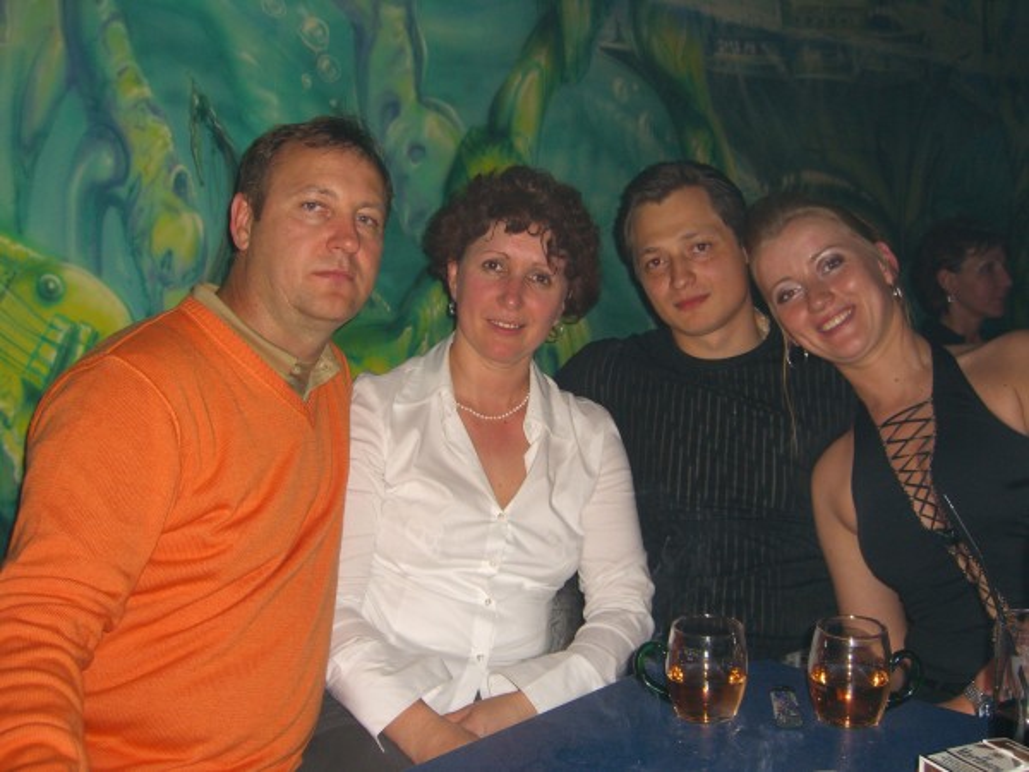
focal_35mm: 38
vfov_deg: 37.7
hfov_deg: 49.0
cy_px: 386
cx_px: 514
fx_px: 1130
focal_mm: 7.9
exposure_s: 1/60
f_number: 2.8
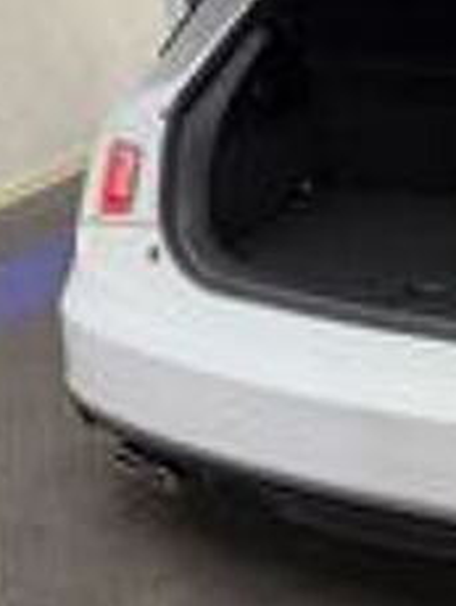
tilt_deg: -24.2
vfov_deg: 38.0
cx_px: 488
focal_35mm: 50
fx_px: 877
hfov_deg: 27.0
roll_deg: -1.7
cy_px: 240
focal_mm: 6.76
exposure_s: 1/75
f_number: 1.78
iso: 160
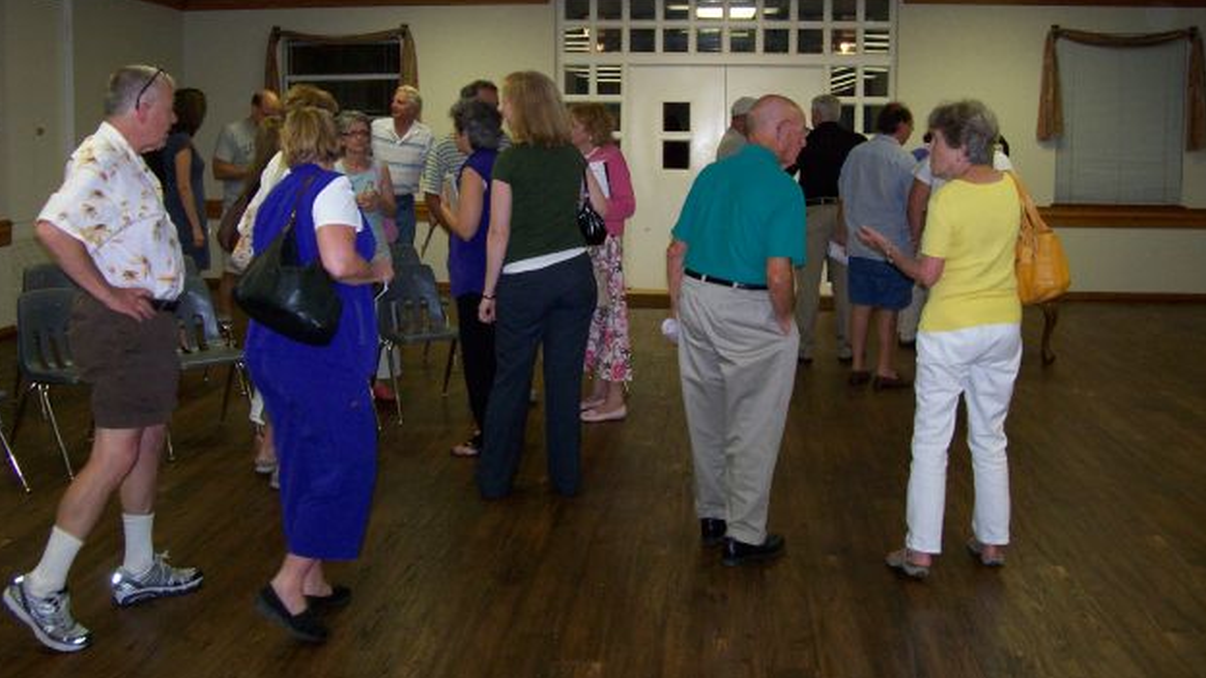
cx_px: 605
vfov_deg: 31.0
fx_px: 1215
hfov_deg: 52.8
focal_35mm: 38
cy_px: 226
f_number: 2.7
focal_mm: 5.6
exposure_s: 1/64
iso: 160
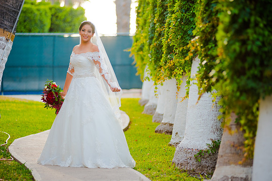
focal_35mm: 185
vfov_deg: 7.4
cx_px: 136
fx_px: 1398
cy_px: 90
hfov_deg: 11.1
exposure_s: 1/800
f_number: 2.8
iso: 320
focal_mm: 185
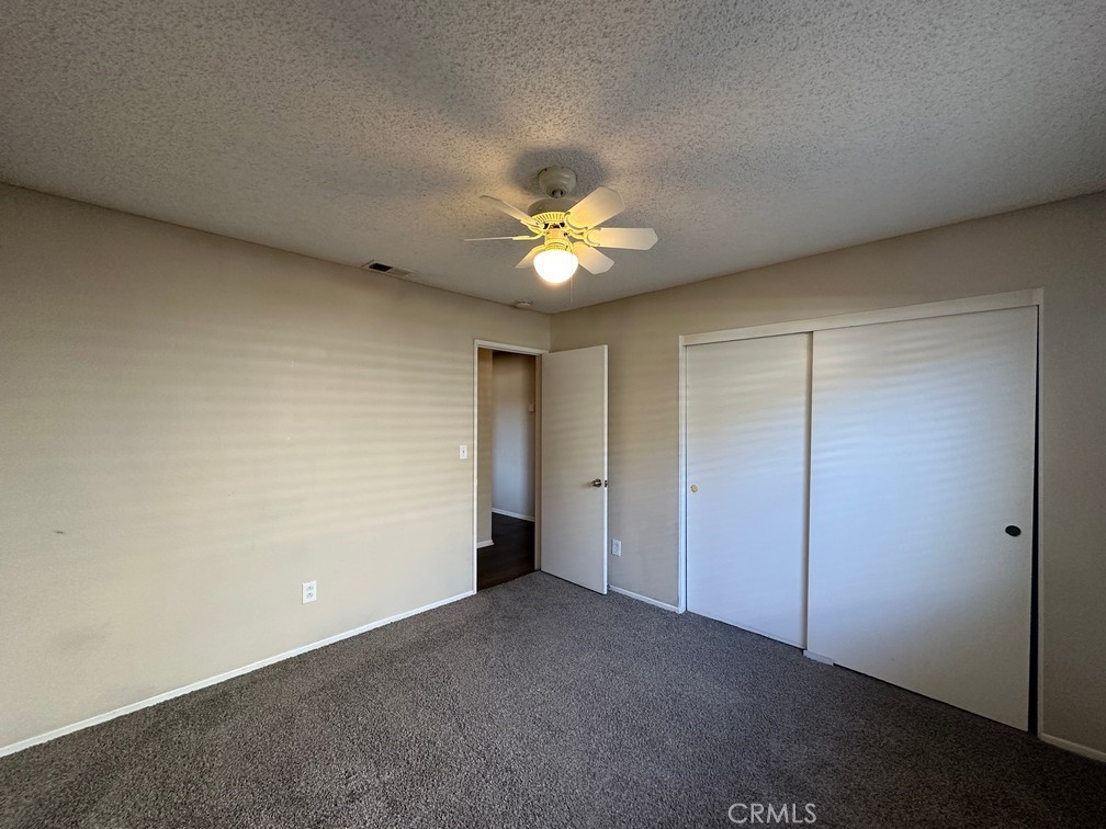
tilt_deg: +2.2
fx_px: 447
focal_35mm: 14
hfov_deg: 102.1
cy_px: 414
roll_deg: -0.6
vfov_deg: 85.7
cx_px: 553
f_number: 2.2
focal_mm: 2.22
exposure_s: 1/120
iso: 250
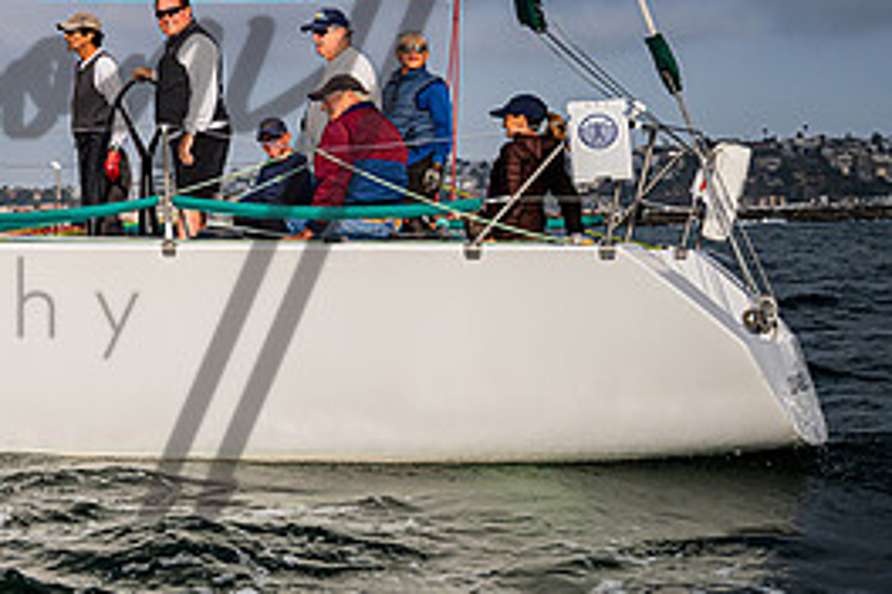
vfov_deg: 13.7
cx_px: -10
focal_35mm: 99
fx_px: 2453
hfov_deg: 20.0
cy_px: 56
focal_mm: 45
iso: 320
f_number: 4
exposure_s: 1/8000
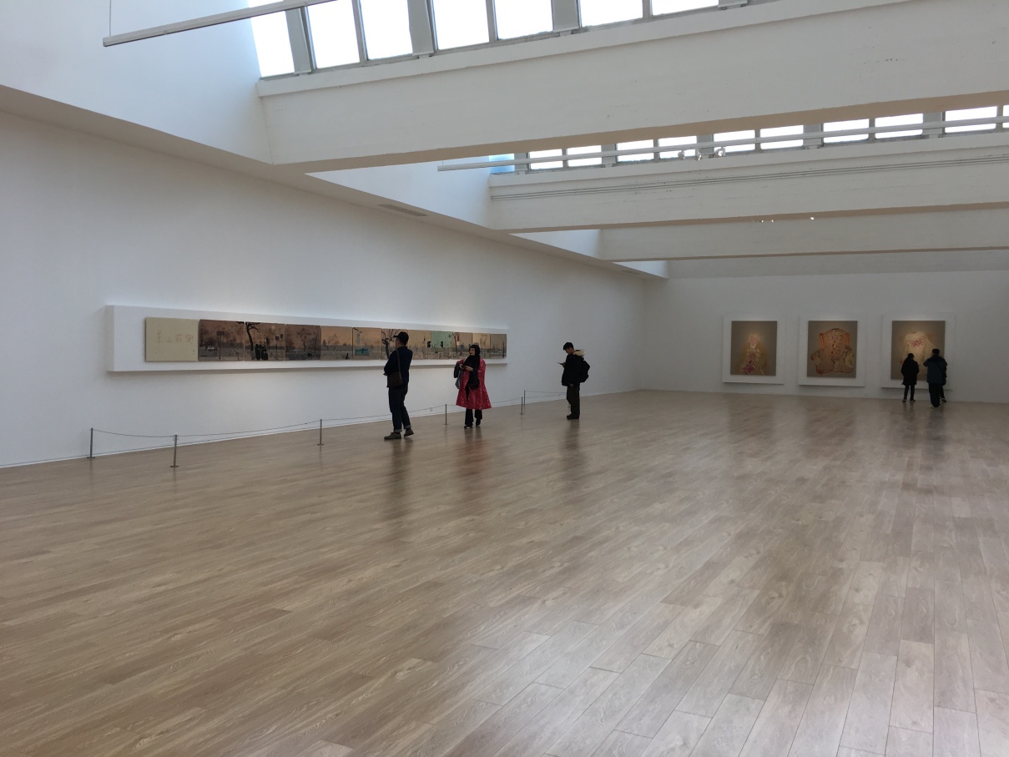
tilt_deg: -1.2
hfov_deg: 61.7
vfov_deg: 48.2
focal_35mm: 29
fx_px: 845
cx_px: 504
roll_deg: -0.9
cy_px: 378
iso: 32
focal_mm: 4.15
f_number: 2.2
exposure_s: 1/100
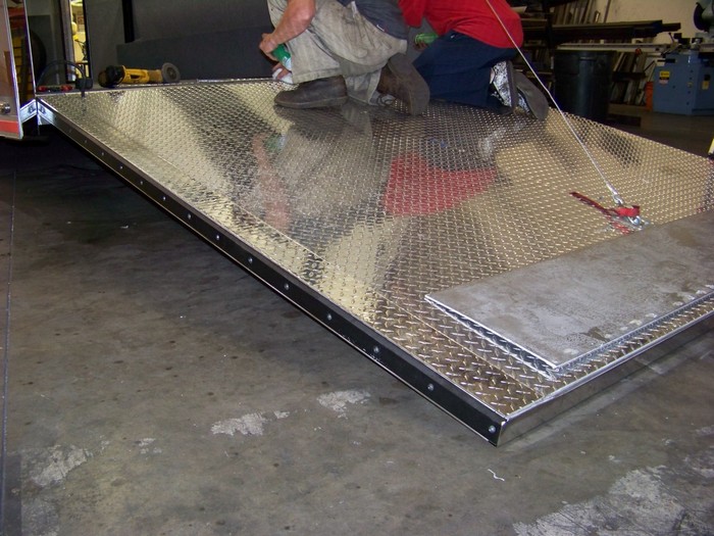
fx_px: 743
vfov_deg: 39.7
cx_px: 357
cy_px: 268
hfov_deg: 51.4
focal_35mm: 36
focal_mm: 5.85
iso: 200
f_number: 2.8
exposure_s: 1/30
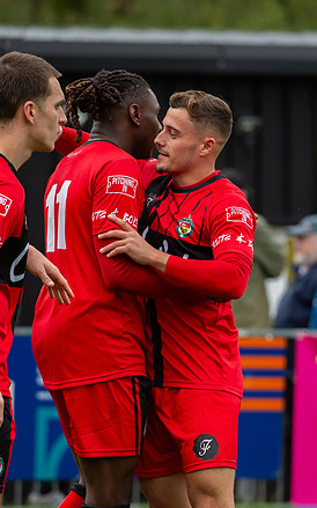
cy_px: 249
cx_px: 224
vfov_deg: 6.1
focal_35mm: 343
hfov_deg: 3.8
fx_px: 4746
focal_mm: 200
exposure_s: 1/1250
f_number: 4.5
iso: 800
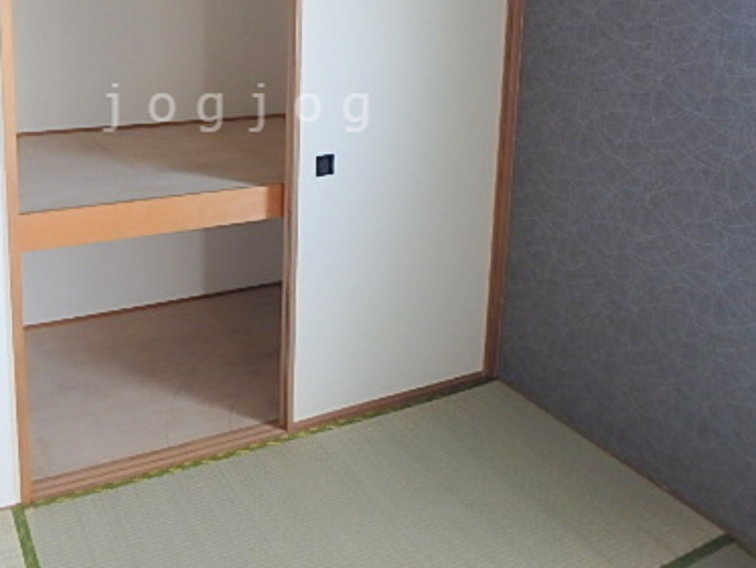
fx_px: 786
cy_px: 108
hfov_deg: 50.3
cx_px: 241
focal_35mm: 36
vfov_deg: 38.1
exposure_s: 1/30
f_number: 3.5
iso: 200
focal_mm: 3.7
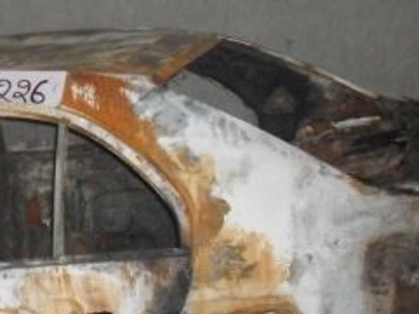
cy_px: 226
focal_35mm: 101
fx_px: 1223
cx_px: -127
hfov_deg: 18.1
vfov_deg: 14.6
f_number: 2.8
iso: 320
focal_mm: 6.3
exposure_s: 1/45
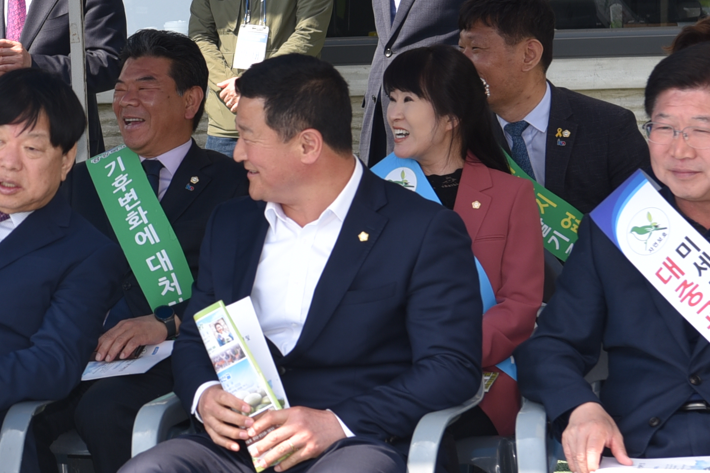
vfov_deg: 7.1
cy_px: 116
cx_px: -207
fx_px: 3825
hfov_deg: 10.4
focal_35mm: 194
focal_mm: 62
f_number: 6.3
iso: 100
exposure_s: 1/160
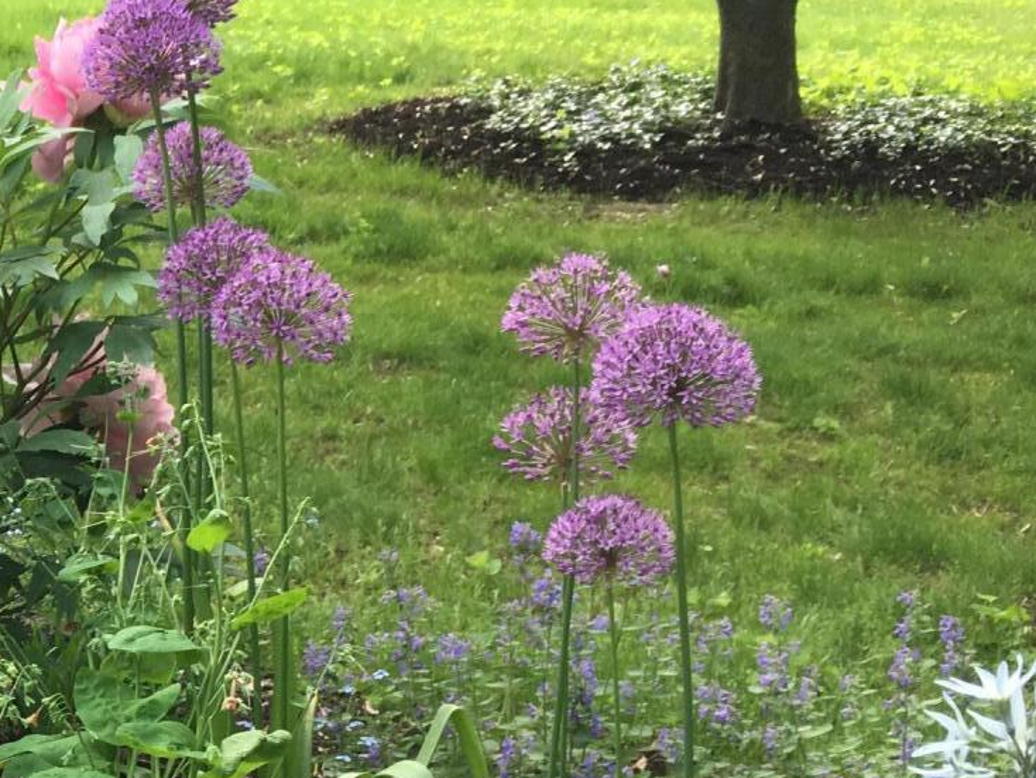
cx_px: -340
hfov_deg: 22.0
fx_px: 2365
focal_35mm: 79
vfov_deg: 18.6
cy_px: 491
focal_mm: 4.15
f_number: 2.2
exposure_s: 1/120
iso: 32
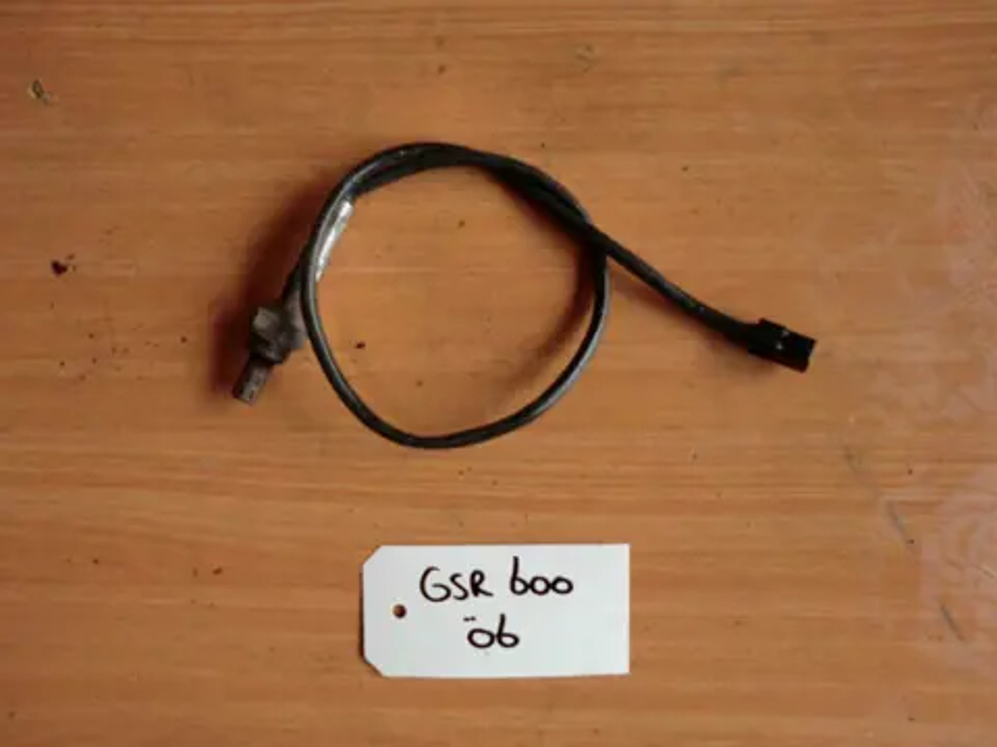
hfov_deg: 65.3
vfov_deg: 51.4
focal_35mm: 27
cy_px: 374
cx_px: 498
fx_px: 778
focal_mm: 4.9
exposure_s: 1/125
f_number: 3.2
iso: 50
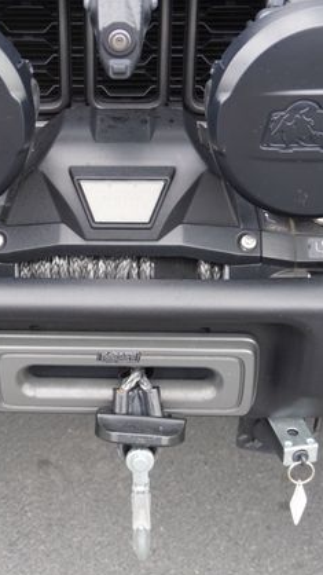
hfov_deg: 22.5
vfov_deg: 39.2
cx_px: 95
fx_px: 807
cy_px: 292
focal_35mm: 53
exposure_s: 1/160
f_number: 4
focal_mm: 22
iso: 250
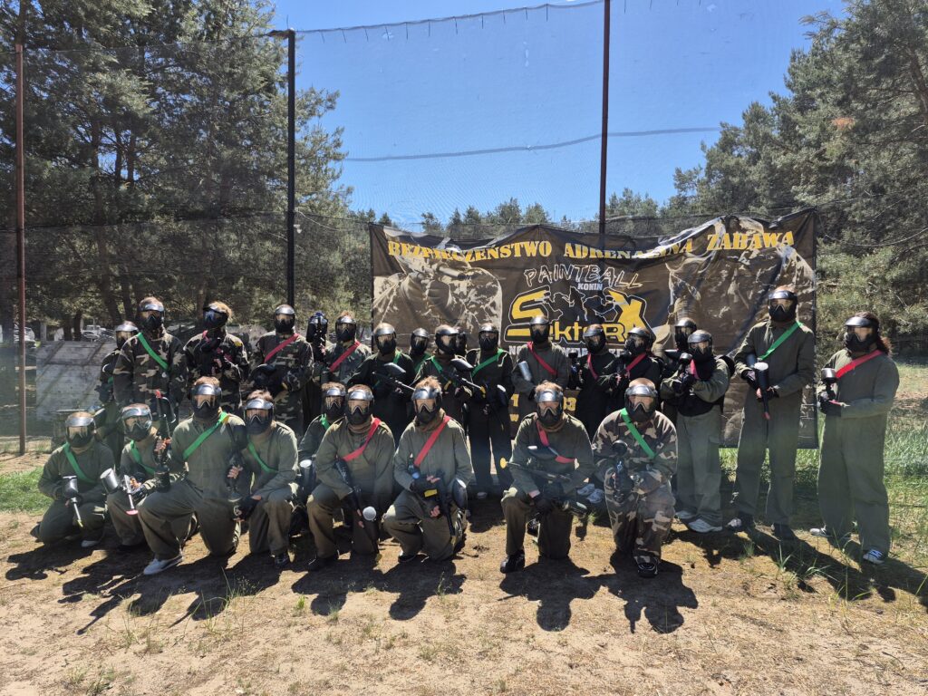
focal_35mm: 23
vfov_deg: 58.9
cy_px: 348
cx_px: 464
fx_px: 617
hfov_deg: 73.9
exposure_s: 1/954
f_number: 1.8
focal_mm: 5.4
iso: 25
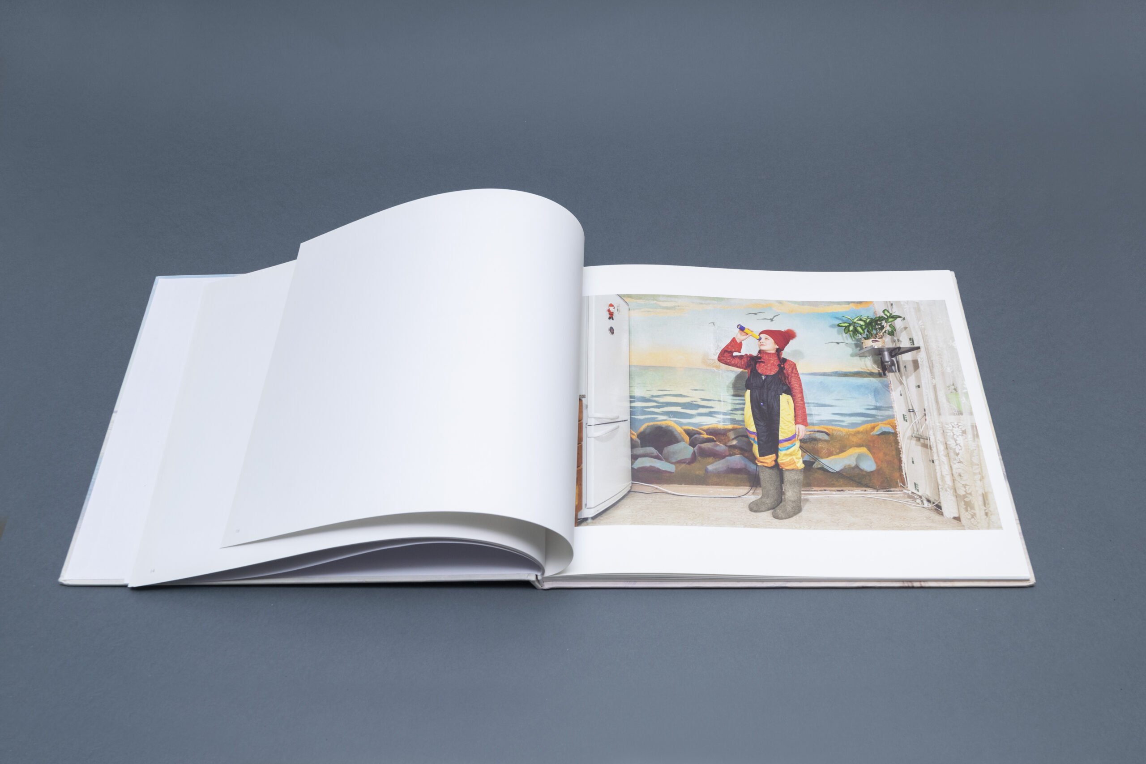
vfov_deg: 40.0
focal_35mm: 33
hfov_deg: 57.2
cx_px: 573
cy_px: 382
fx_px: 1050
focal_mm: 22
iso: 200
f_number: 8
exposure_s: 1/125
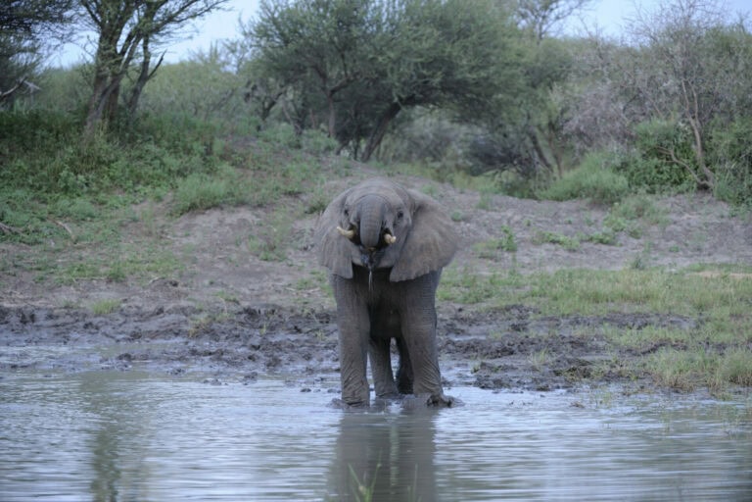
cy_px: 251
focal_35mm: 220
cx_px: 376
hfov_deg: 9.4
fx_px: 4595
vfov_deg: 6.2
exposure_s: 1/13
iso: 320
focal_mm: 220
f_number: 4.5
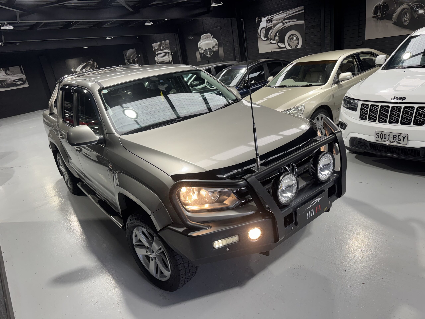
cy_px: 160
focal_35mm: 24
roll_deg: +9.0
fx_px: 295
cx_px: 212
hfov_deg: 71.6
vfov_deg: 56.8
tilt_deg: -20.3
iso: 64
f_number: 1.78
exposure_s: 1/100
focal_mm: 6.76
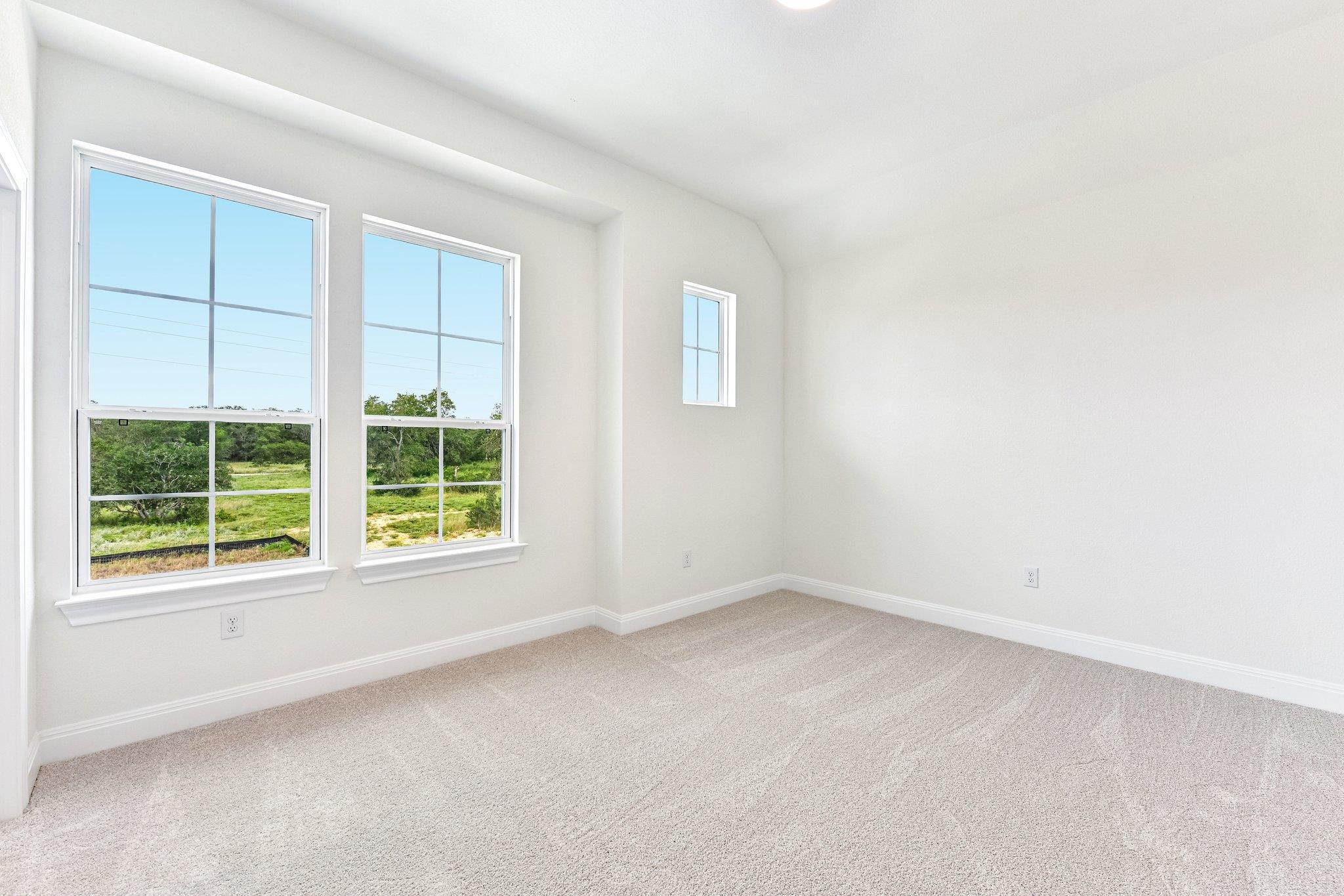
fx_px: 523
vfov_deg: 81.2
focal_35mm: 14
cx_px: 672
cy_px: 448
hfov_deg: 104.3
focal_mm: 14
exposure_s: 1/30
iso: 100
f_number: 8
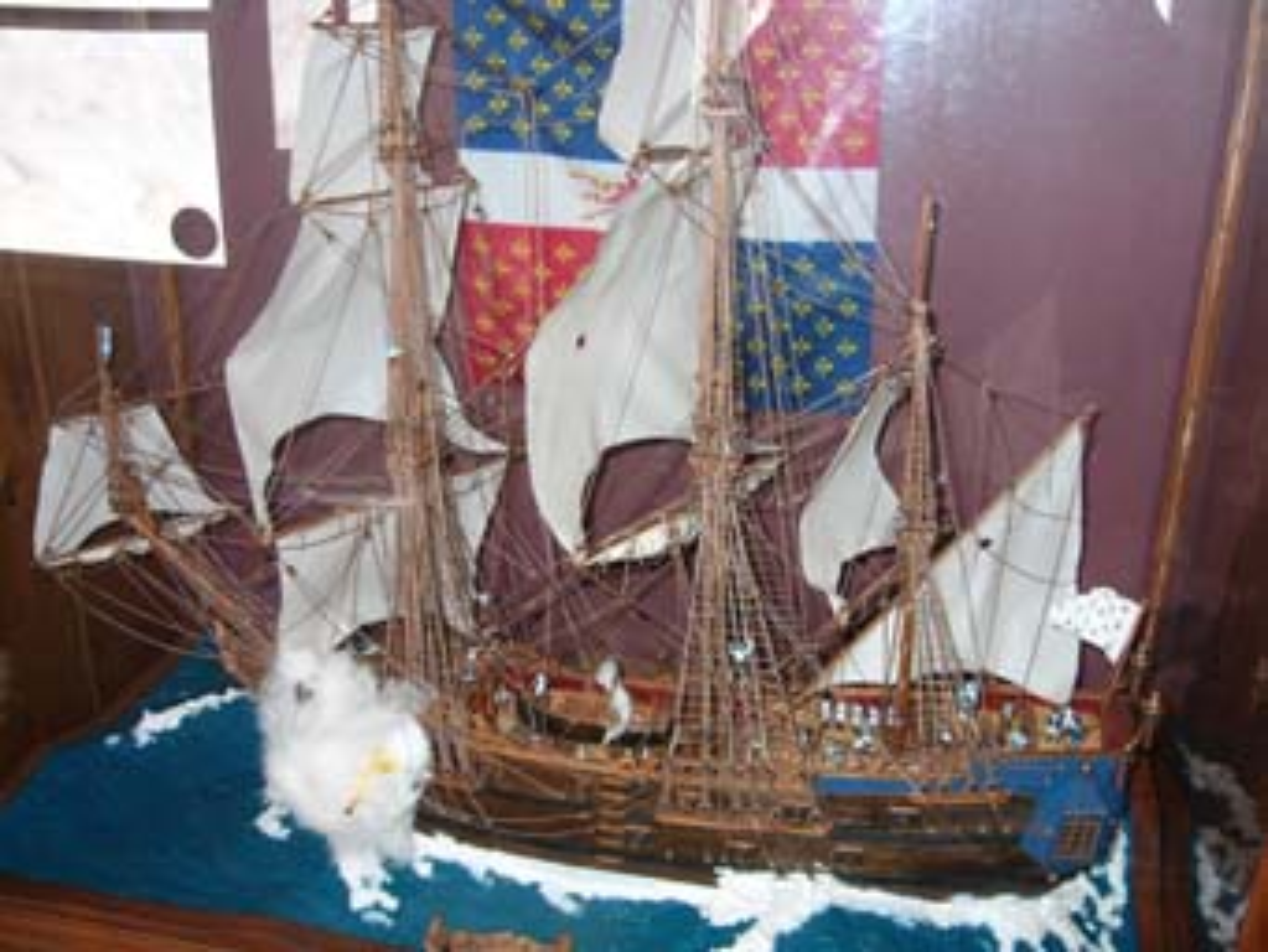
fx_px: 1283
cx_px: 634
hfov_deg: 52.6
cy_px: 476
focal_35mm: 35
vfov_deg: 40.7
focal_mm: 5.8
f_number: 2.8
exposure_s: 1/60
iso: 100
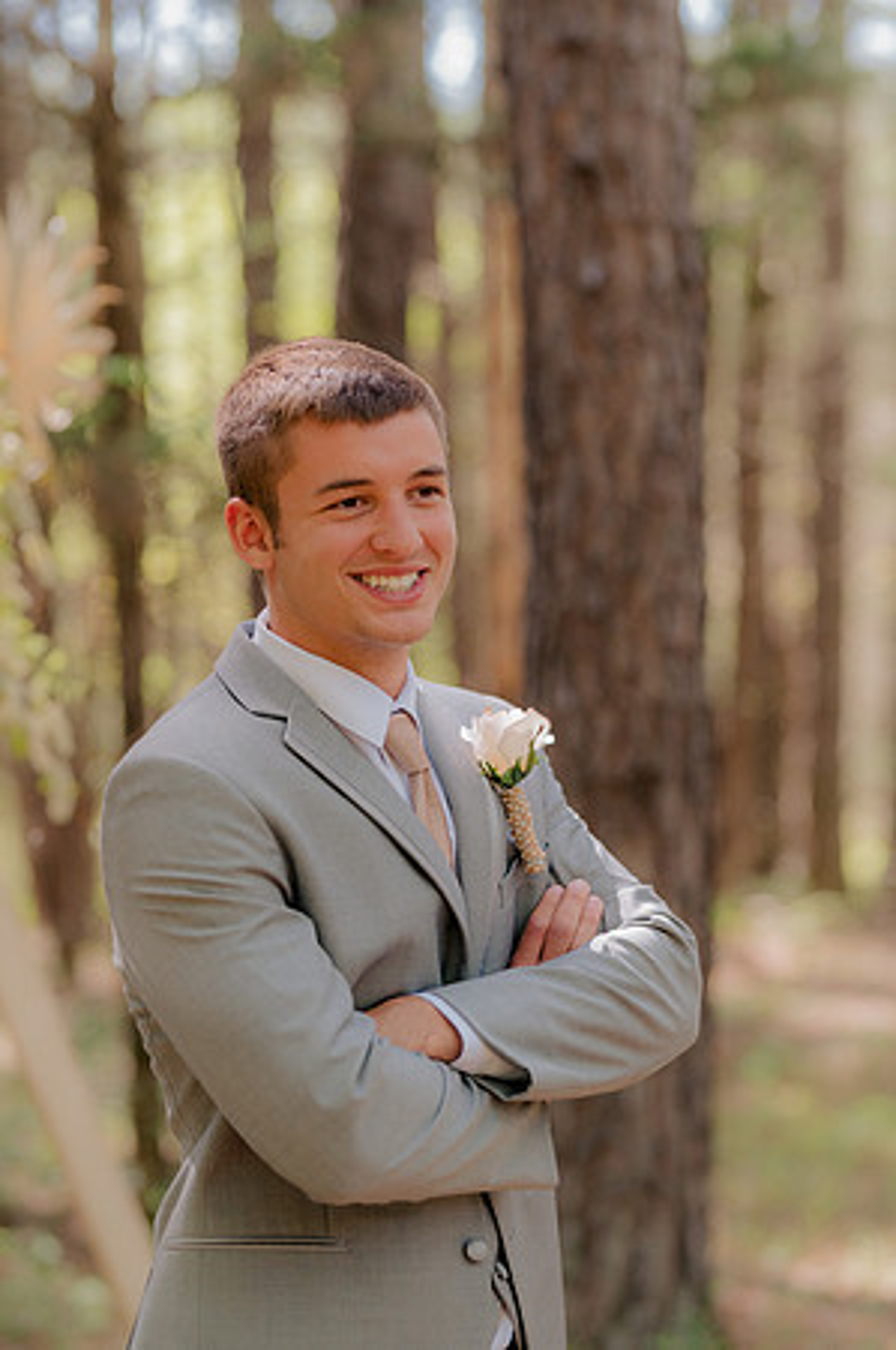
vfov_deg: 23.9
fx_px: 3180
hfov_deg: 16.0
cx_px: 448
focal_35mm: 85
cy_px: 675
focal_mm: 85
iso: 800
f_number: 2.2
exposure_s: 1/2000
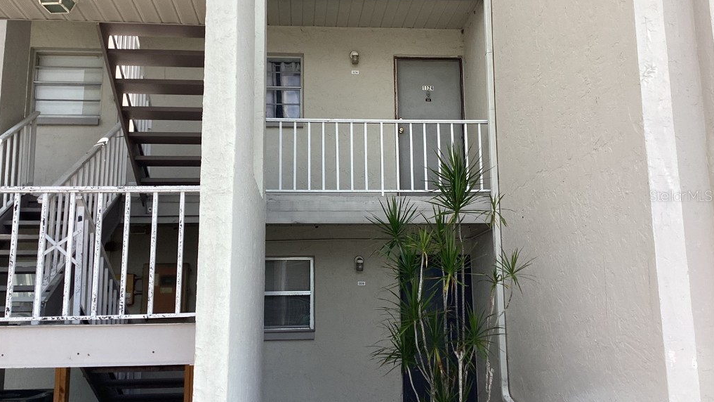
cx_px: 356
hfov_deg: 58.0
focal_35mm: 34
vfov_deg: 34.6
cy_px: 195
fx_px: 644
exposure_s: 1/637
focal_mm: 3.3
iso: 25
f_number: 2.4
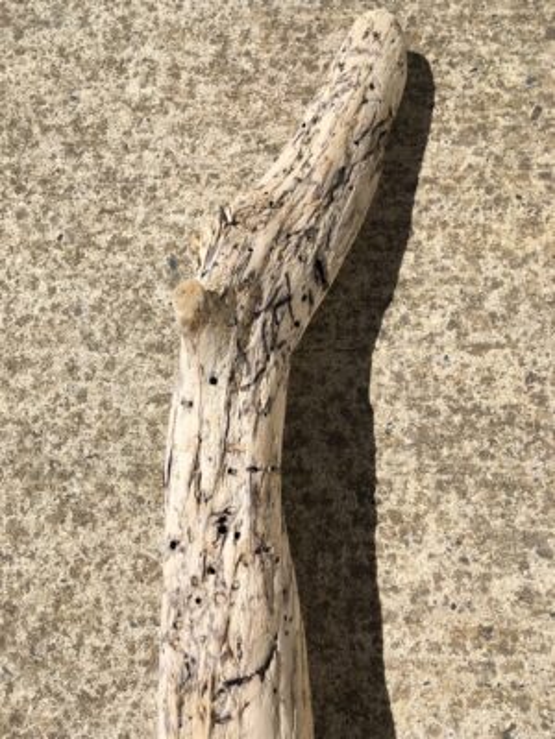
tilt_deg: -79.1
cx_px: 278
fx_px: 620
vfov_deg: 61.7
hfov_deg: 48.2
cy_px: 370
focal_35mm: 29
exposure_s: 1/3344
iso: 25
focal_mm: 4.15
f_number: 2.2
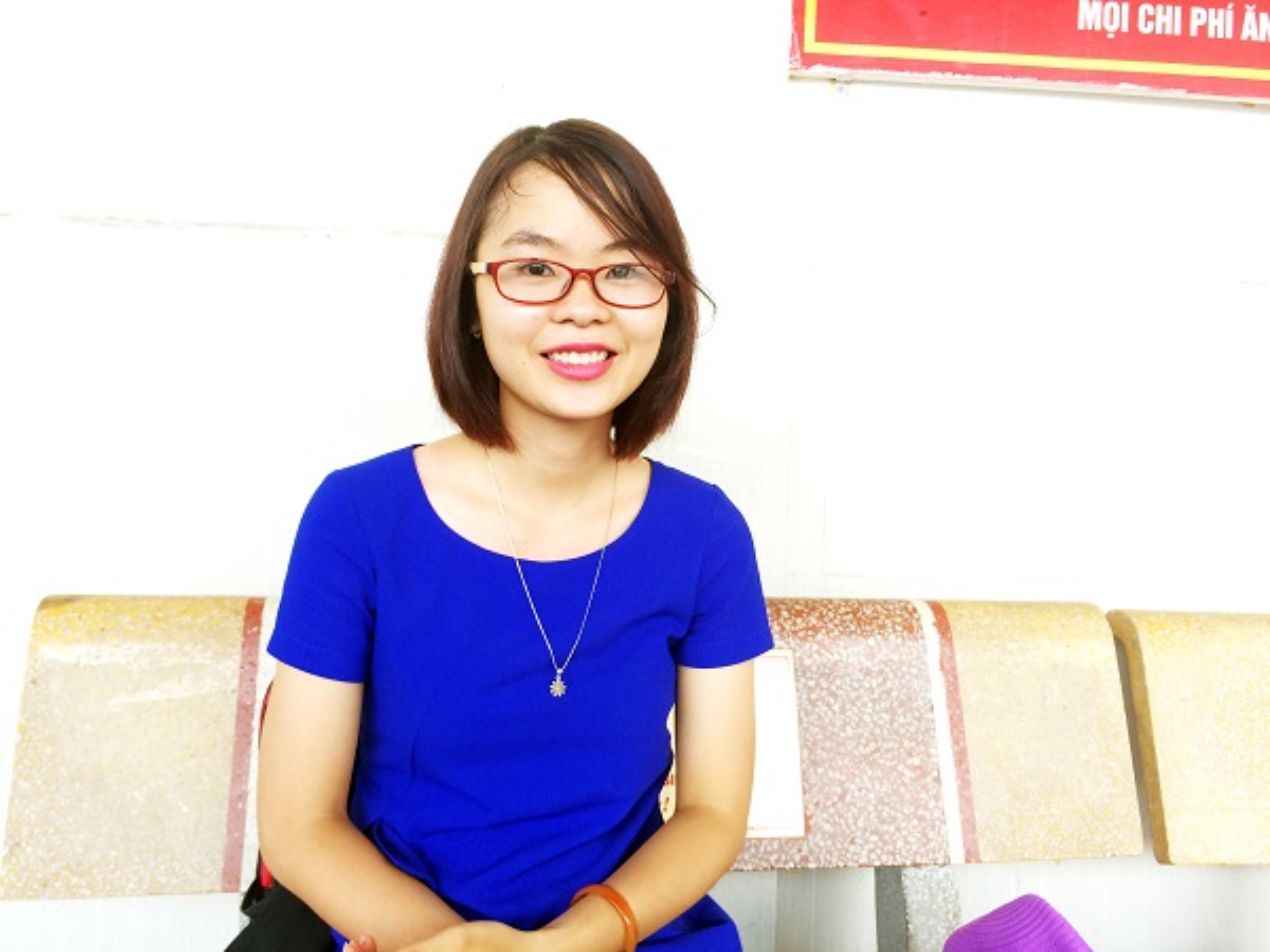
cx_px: 635
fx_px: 1064
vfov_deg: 48.2
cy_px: 476
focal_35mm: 29
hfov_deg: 61.7
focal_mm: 4.15
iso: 40
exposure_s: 1/33
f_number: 2.2
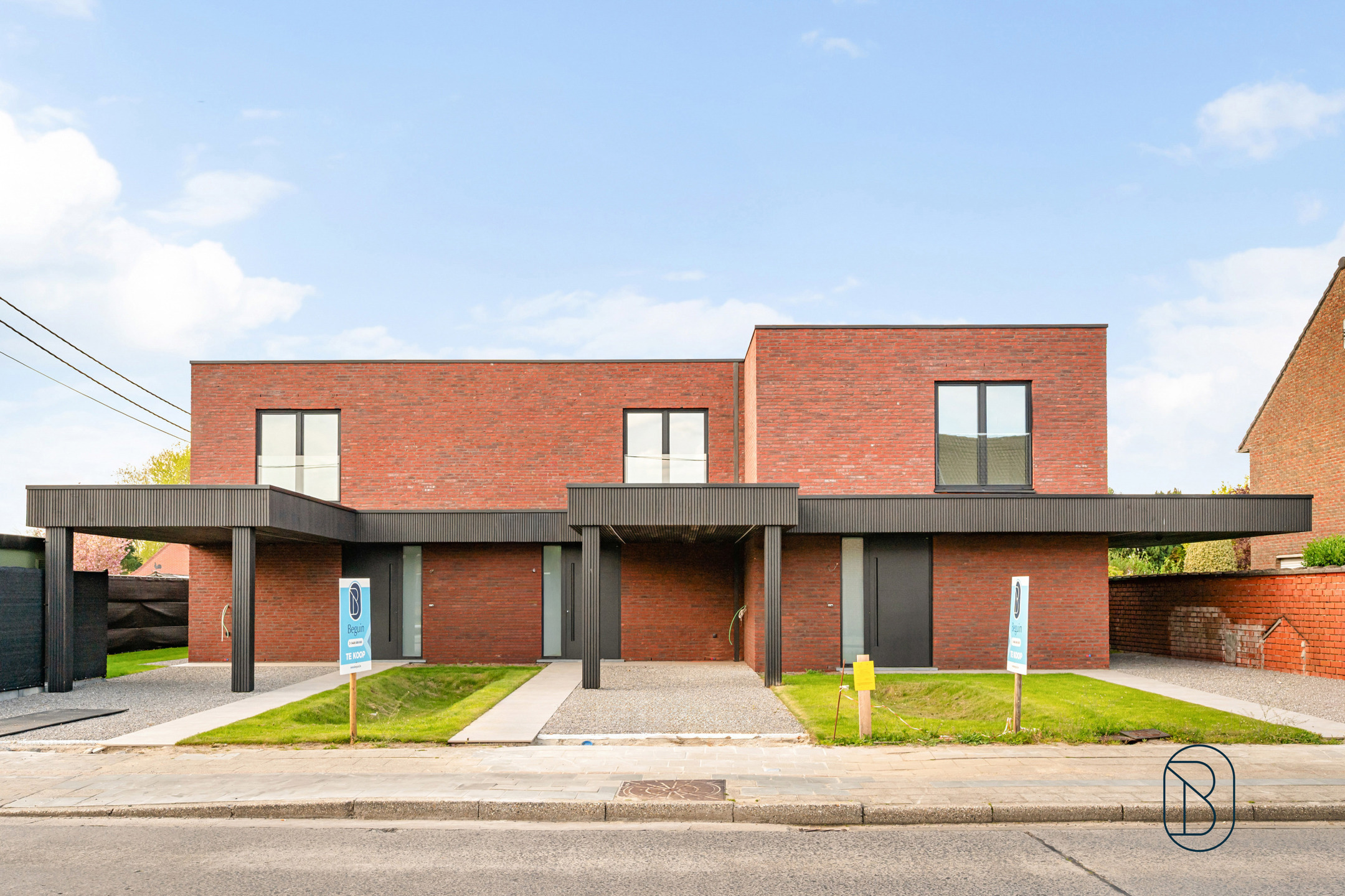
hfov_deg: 61.9
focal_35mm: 30
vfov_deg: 43.6
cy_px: 448
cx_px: 672
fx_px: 1121
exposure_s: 1/250
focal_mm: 30
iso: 500
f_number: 10
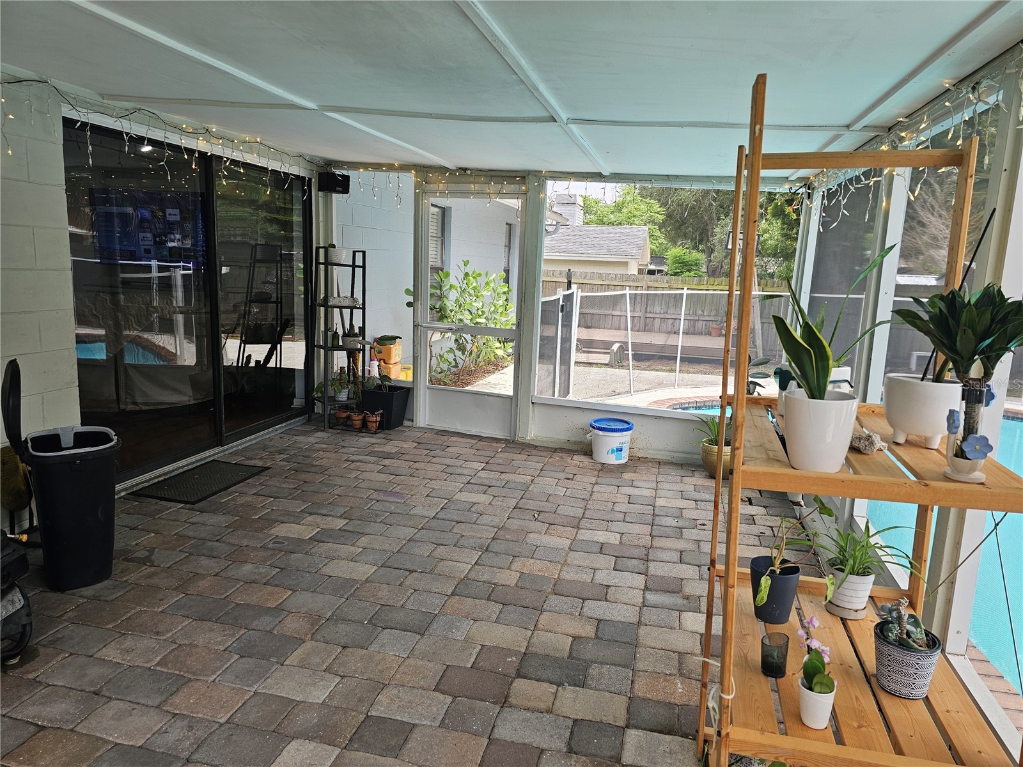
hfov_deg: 73.9
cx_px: 512
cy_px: 384
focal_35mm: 23
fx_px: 680
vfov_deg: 58.9
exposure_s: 1/180
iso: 50
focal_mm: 6.3
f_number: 1.7
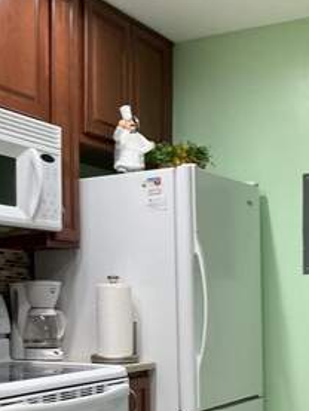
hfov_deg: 21.9
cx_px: 140
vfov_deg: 28.4
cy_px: 323
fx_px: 797
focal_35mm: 67
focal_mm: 3
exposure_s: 1/60
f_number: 1.8
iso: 100
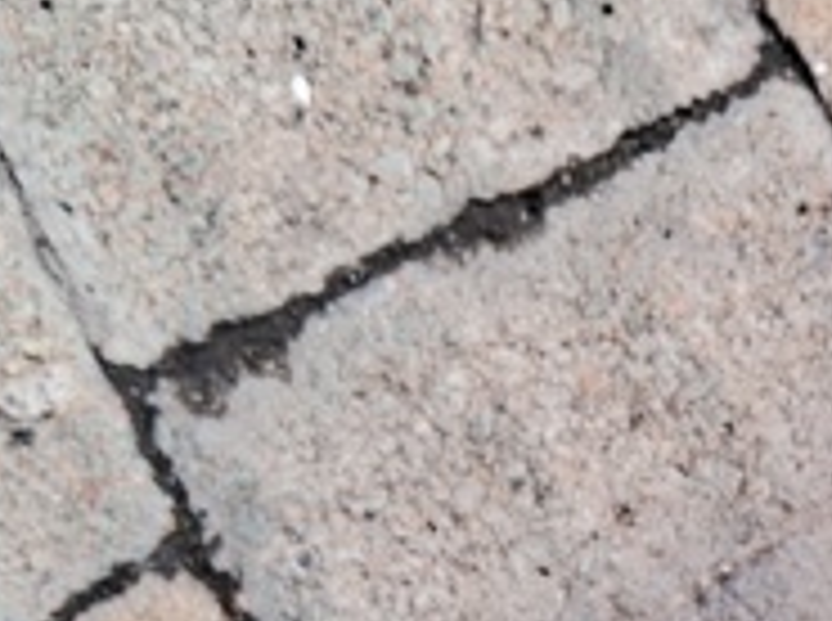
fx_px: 2159
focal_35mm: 90
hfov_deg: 20.3
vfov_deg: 15.2
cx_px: 1012
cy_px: 916
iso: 25
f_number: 1.8
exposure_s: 1/60
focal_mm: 3.98
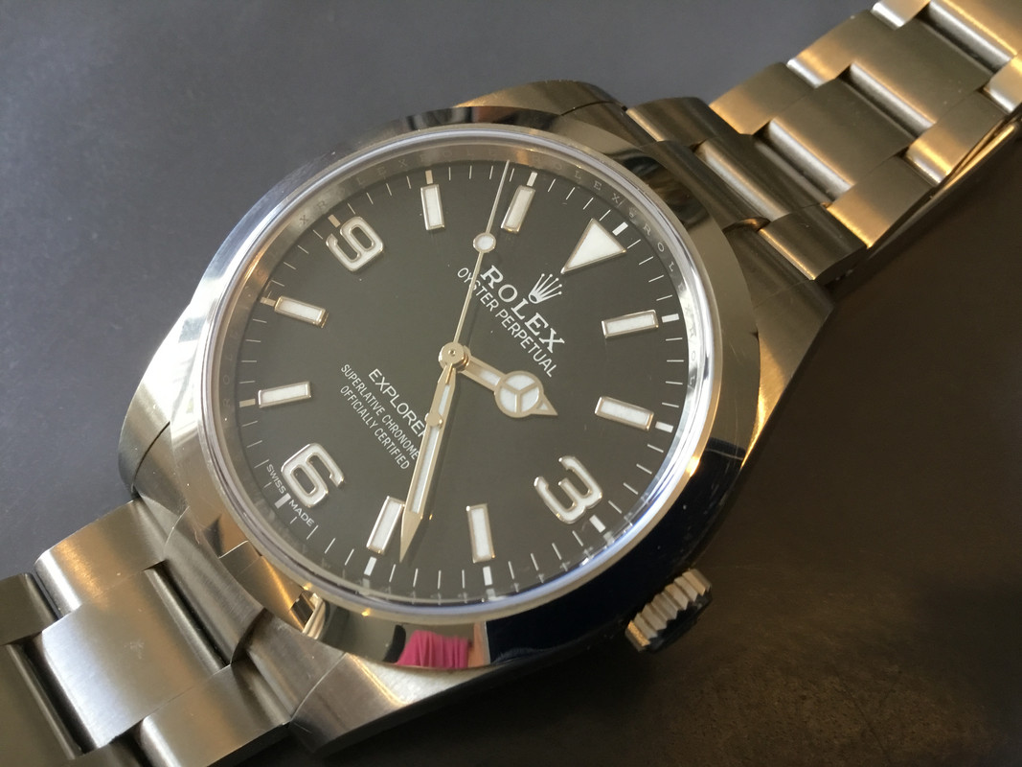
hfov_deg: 58.4
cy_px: 384
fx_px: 915
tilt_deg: -63.1
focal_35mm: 31
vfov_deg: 45.4
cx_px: 511
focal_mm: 3.3
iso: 125
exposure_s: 1/33
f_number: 2.4
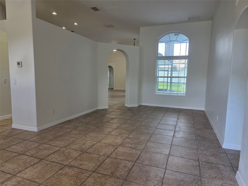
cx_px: 124
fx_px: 165
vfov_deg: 58.9
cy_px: 93
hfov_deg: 73.9
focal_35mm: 23
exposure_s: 1/120
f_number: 1.7
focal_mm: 6.3
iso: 80
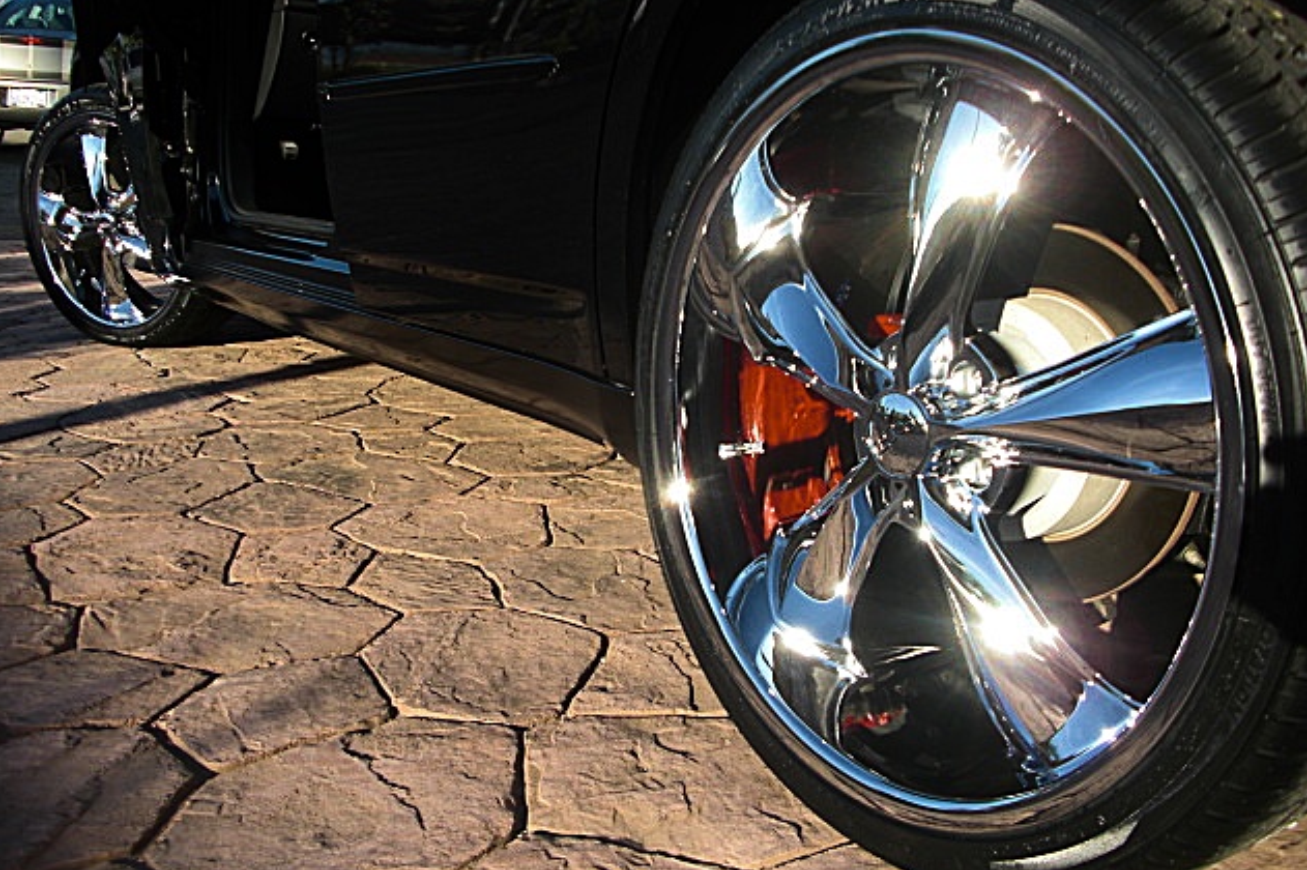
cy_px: 412
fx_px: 1379
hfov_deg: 50.7
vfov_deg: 35.0
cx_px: 652
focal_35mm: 38
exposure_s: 1/400
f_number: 2.8
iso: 50
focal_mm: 6.3
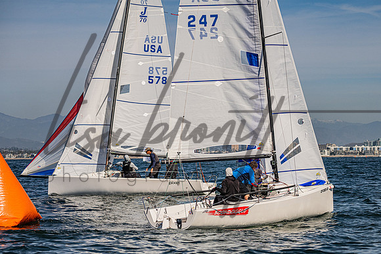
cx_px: 204
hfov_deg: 16.7
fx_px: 1295
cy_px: 155
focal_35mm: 122
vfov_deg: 11.2
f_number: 5.6
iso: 320
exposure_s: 1/5000
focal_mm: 100
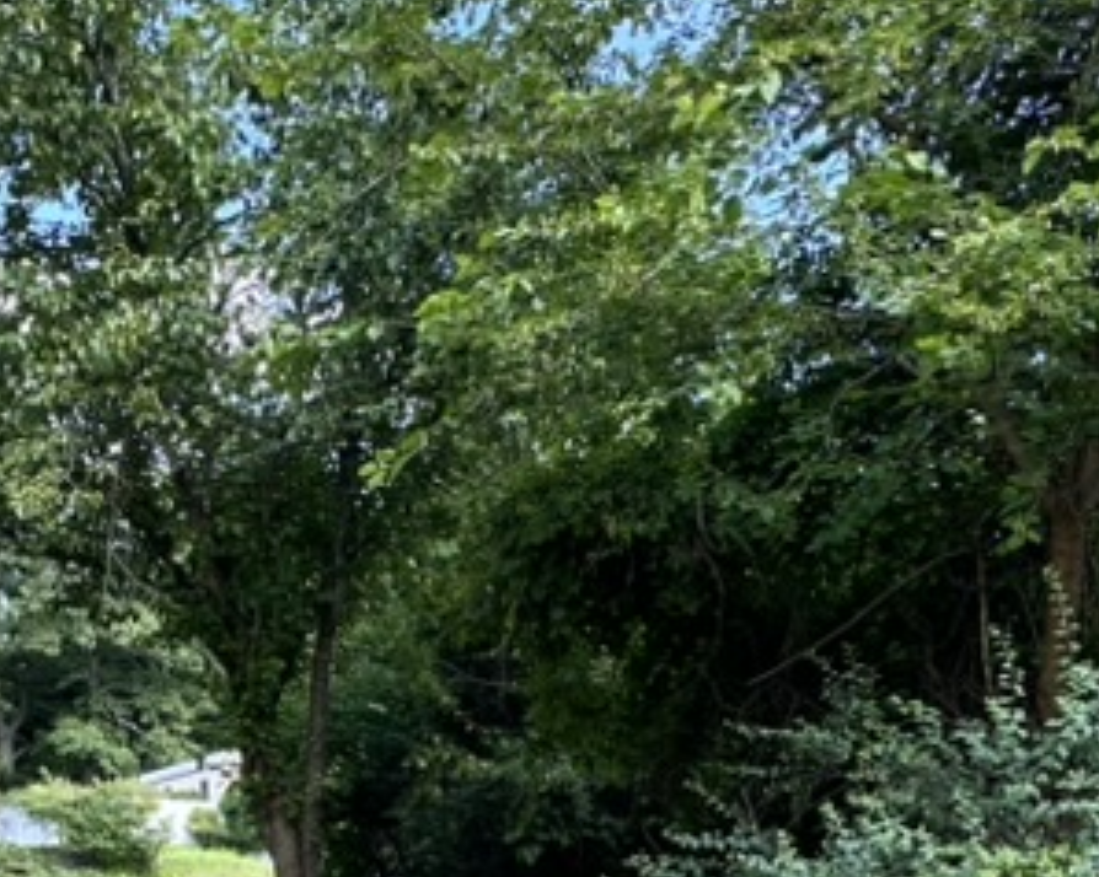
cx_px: 103
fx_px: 1528
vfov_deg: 29.3
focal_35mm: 47
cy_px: 940
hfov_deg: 37.0
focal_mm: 2.22
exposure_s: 1/117
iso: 40
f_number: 2.2
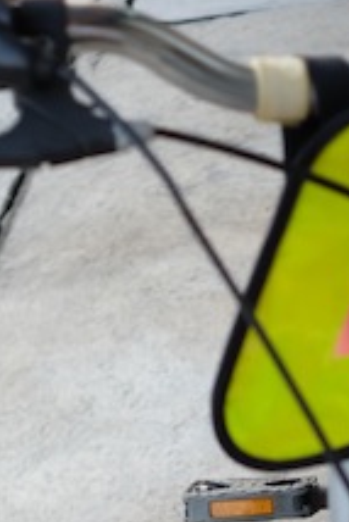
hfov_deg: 9.2
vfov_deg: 13.3
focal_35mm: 147
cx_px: 405
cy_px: 734
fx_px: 2134
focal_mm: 27
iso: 200
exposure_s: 1/60
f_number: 2.8
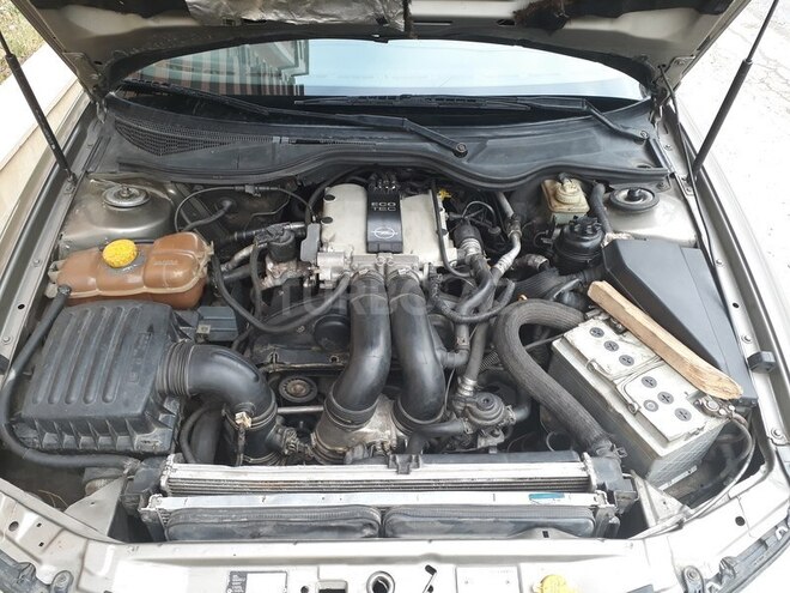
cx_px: 395
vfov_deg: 51.4
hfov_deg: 65.3
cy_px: 296
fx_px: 616
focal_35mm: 27
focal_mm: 3.6
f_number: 1.9
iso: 50
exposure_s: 1/100
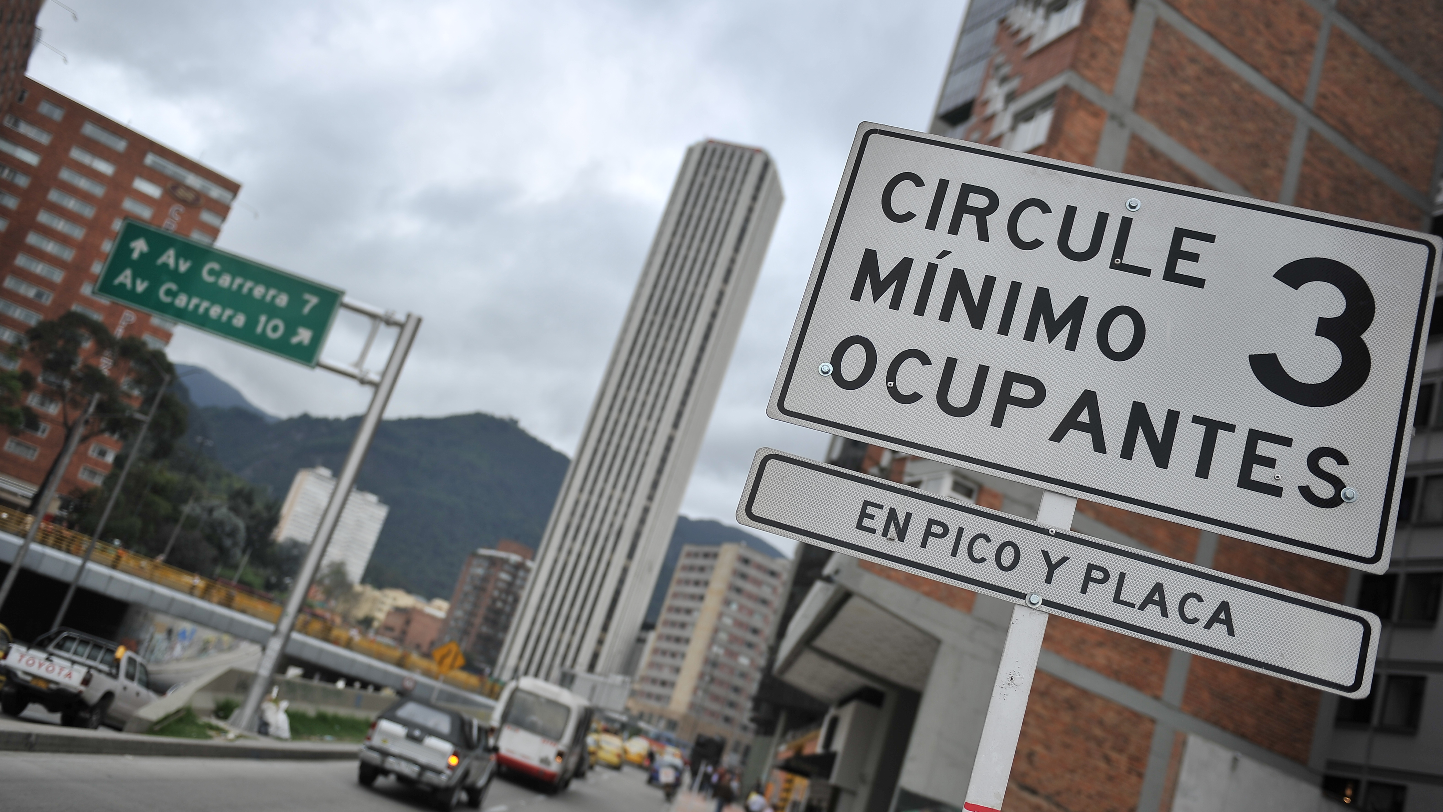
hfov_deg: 58.0
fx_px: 1301
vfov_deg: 34.6
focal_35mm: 34
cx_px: 715
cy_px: 454
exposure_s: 1/1250
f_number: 2.8
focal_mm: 32
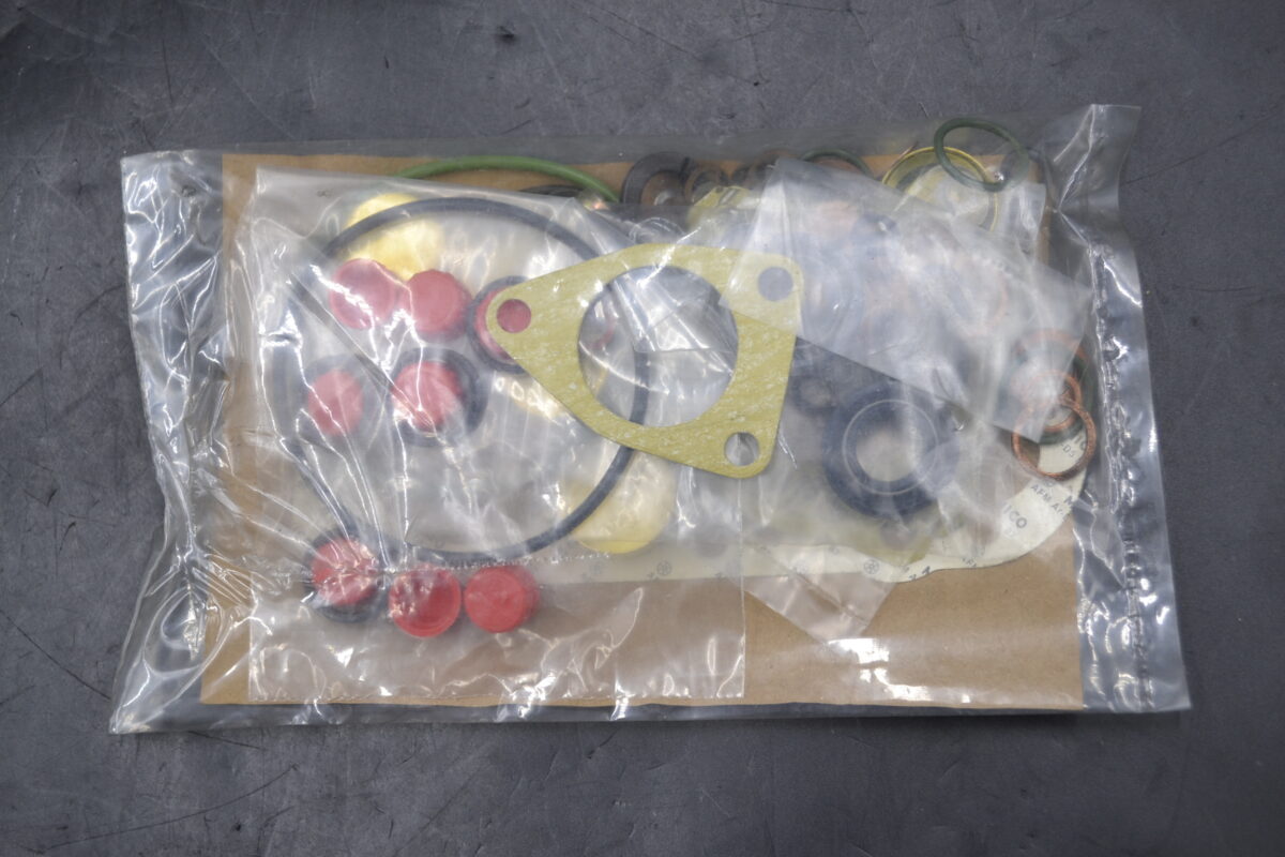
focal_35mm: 45
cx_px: 642
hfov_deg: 43.6
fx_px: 1606
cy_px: 428
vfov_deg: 29.9
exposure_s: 1/125
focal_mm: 30
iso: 400
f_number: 5.6
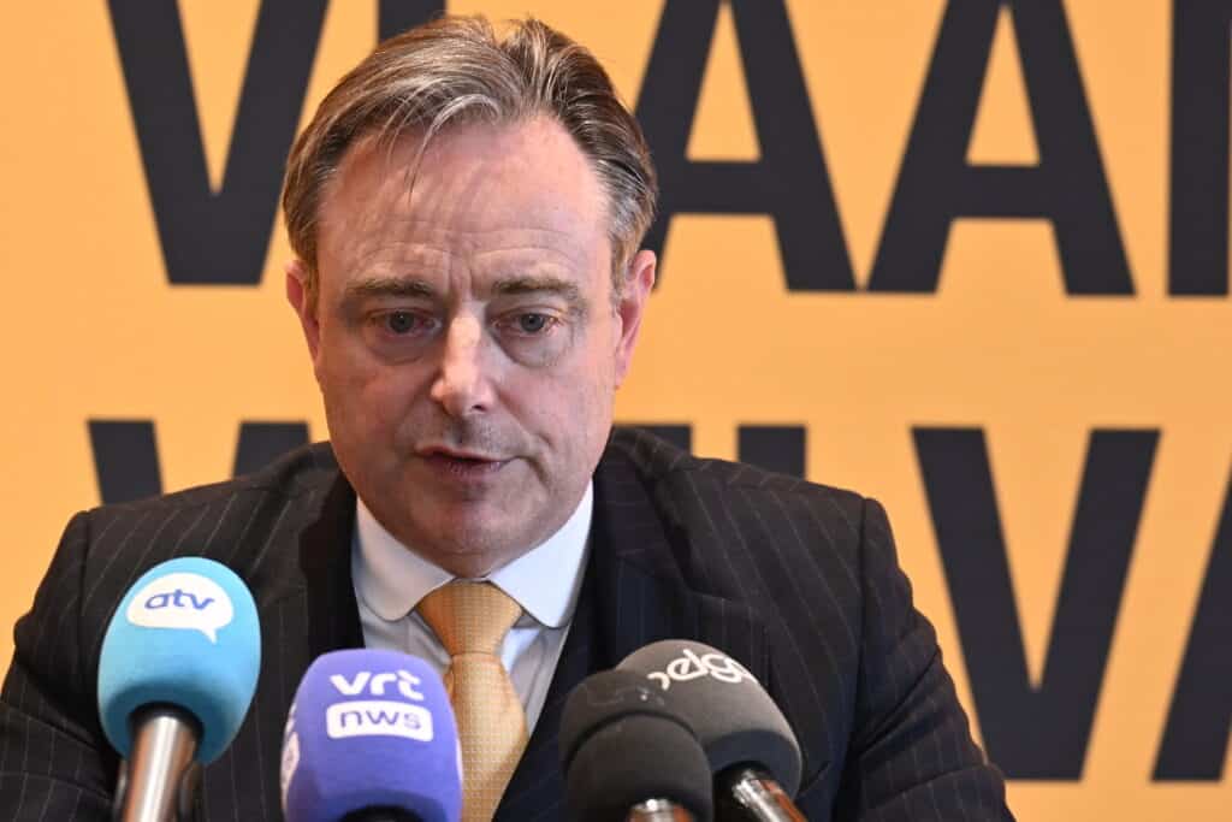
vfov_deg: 19.5
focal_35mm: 70
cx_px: 616
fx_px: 2396
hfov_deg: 28.8
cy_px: 411
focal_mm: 70
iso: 2000
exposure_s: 1/125
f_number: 4
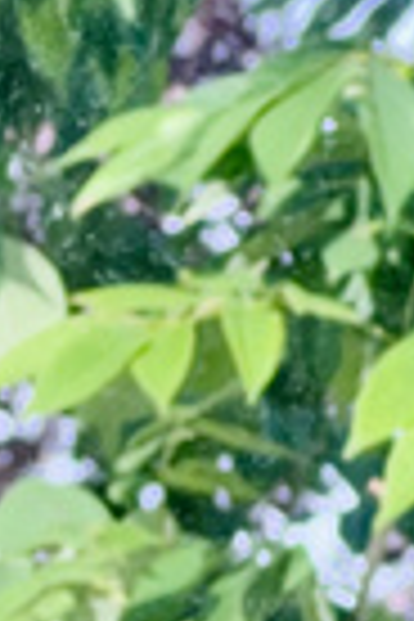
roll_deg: -0.7
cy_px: 801
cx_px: -621
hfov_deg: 3.6
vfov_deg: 5.5
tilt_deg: +2.9
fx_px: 6399
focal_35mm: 371
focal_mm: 9
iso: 50
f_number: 2.8
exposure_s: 1/120
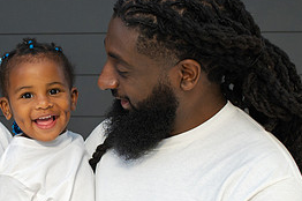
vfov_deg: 14.9
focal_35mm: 91
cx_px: 45
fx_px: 762
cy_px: 144
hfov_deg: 22.0
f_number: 4
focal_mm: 35
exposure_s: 1/200
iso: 1000
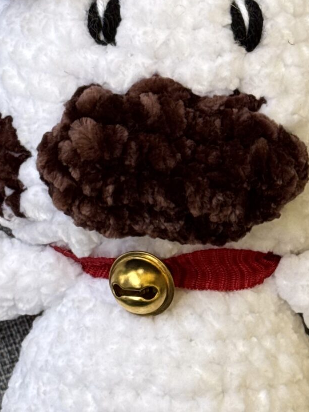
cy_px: 212
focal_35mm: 149
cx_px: 170
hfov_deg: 10.0
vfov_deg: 13.2
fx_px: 1773
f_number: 1.78
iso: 64
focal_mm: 6.76
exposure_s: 1/1172
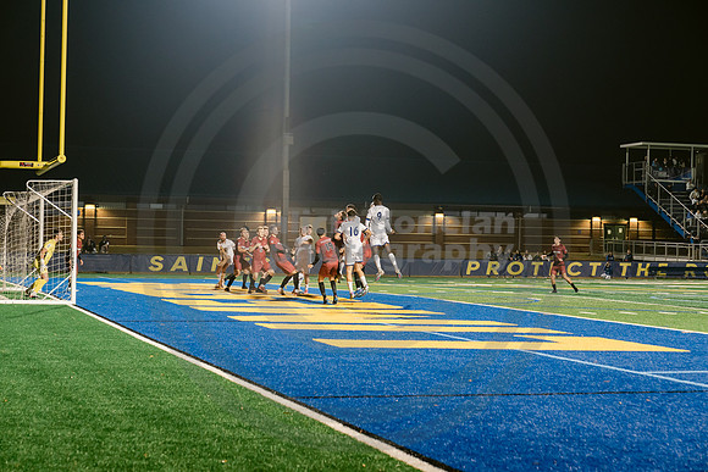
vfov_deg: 19.5
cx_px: 354
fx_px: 1377
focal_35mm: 70
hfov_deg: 28.8
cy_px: 236
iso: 2500
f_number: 4
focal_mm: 70
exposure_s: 1/160
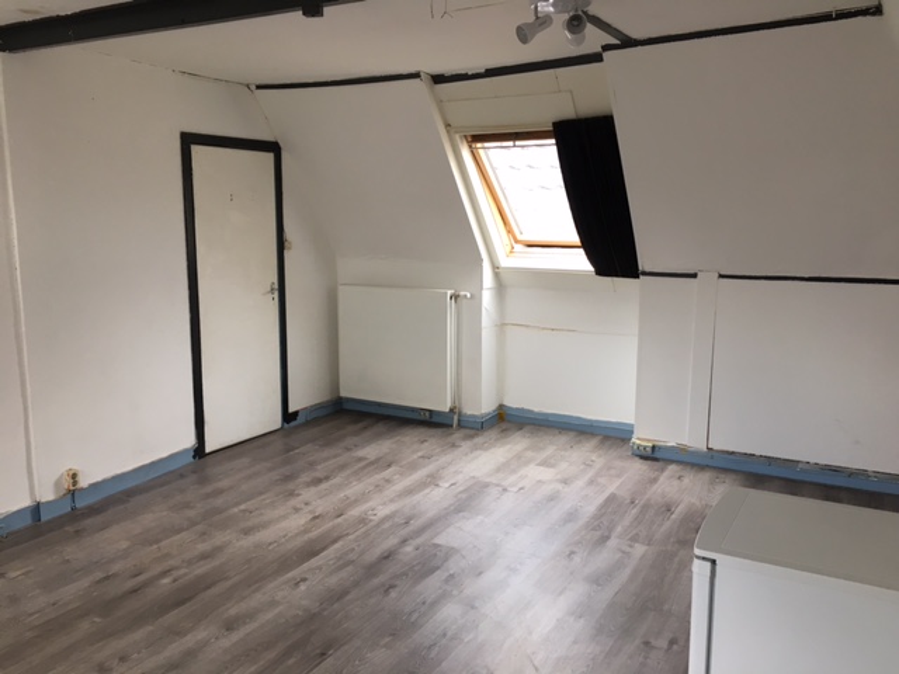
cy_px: 337
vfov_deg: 48.2
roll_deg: -0.6
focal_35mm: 29
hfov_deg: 61.7
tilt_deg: -8.5
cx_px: 450
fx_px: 753
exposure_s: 1/33
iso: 32
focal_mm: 4.15
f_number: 2.2
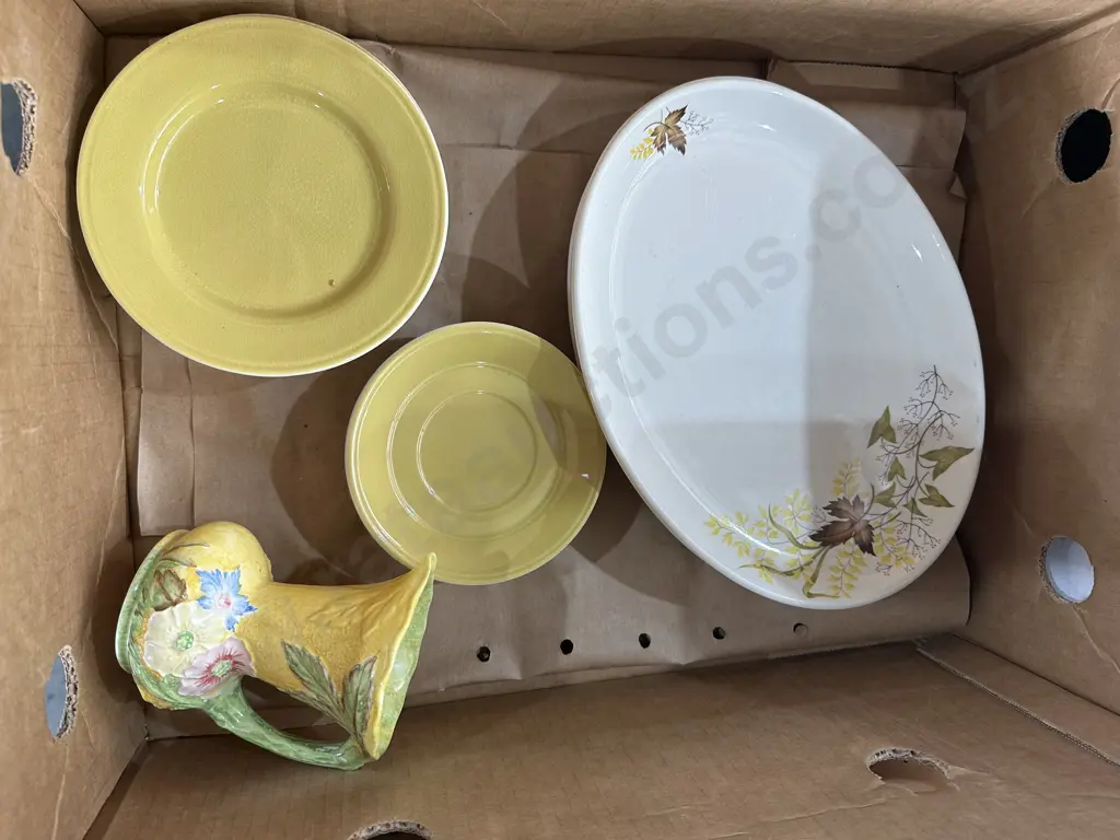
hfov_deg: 71.6
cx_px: 560
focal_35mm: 24
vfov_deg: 56.8
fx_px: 777
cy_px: 420
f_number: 1.78
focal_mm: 6.86
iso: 125
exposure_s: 1/50
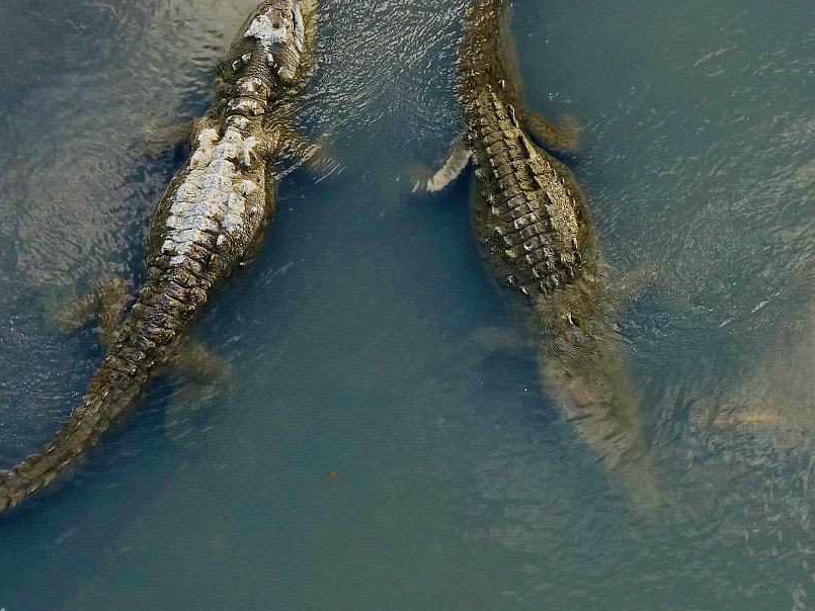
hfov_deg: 11.8
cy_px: 157
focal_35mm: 167
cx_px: 564
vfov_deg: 8.9
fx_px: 3932
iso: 400
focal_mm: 42
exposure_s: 1/320
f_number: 4.5
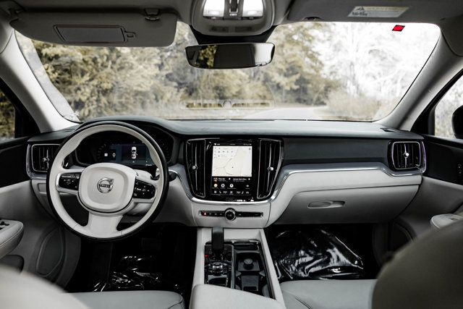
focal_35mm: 26
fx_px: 328
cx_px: 232
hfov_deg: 70.4
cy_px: 154
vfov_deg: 50.4
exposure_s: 1/200
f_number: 2.8
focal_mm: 24
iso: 1250
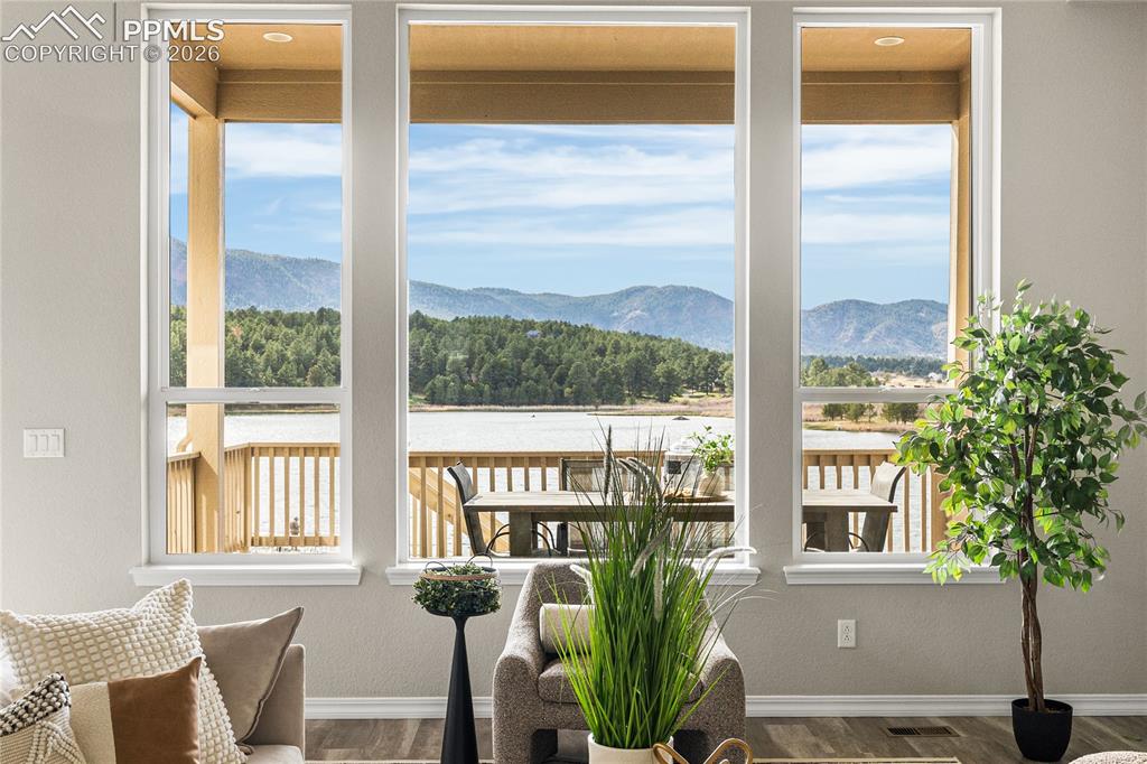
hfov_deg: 53.1
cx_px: 574
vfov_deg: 36.8
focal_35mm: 36
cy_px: 382
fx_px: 1147
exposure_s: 1/50
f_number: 8
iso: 500
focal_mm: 24.5
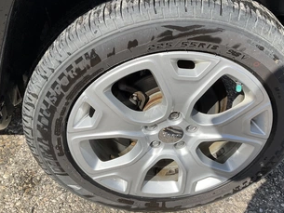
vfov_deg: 37.7
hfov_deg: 48.8
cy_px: 100
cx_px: 163
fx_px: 312
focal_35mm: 38
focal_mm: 3
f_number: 1.8
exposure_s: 1/1144
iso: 25
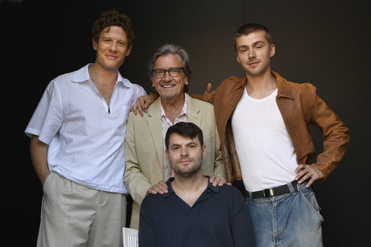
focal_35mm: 34
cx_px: 186
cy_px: 124
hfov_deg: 55.8
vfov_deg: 38.8
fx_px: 350
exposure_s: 1/250
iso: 640
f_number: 4.5
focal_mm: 34
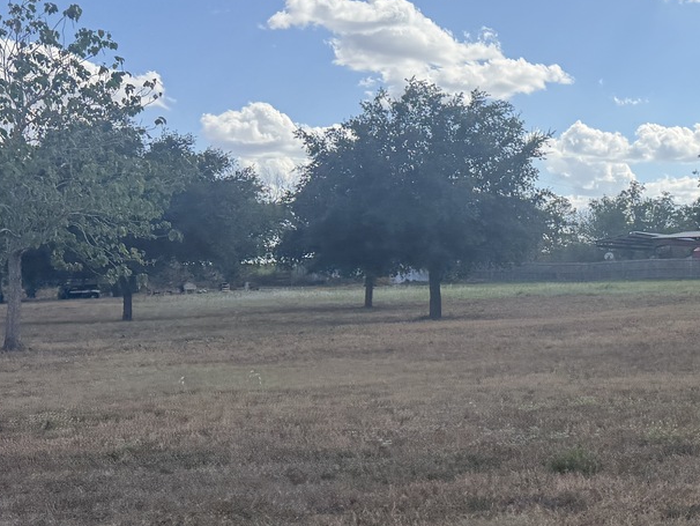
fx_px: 1153
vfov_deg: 25.6
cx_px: 779
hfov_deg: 30.1
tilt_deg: -2.5
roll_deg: +0.2
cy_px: 331
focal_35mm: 57
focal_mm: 6.76
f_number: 1.78
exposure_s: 1/4405
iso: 100
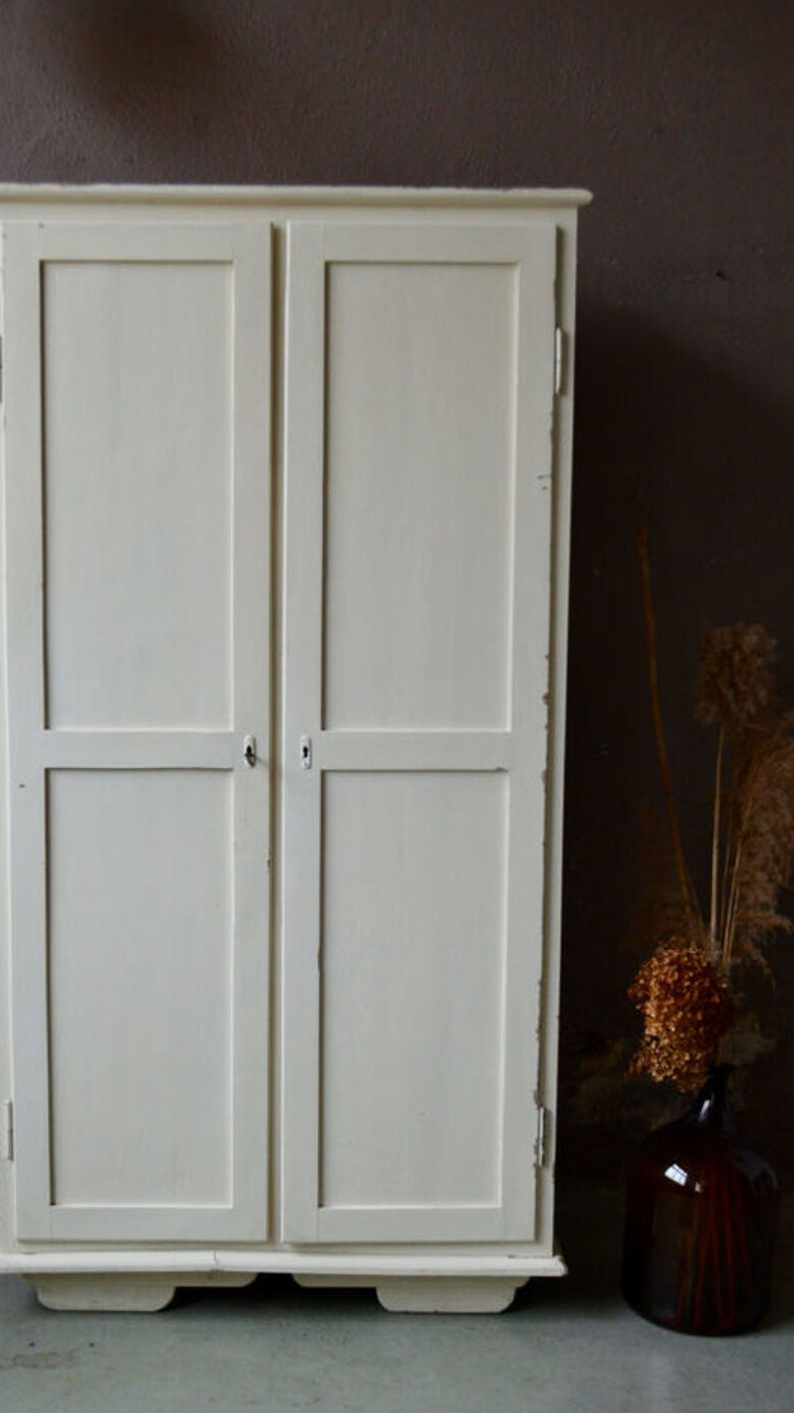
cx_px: 330
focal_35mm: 44
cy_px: 695
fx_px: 1648
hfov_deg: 27.1
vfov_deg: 46.4
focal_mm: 26
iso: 1250
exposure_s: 1/125
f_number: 5.6
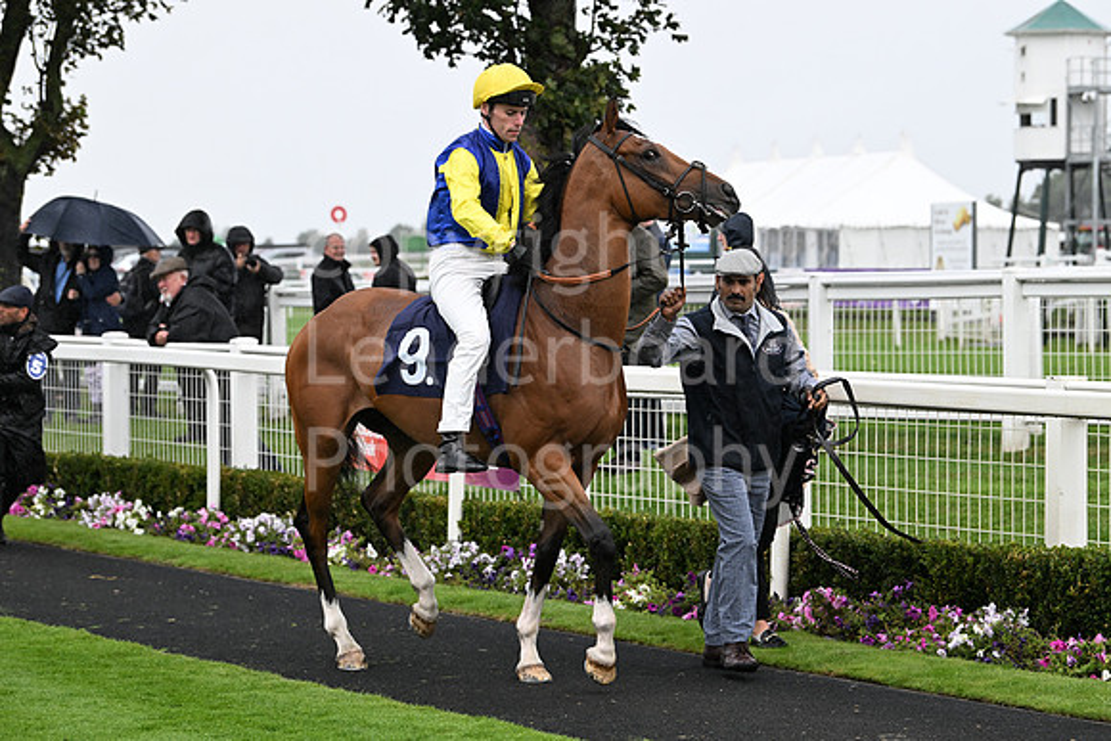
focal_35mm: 102
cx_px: 556
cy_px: 370
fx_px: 3148
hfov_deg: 20.0
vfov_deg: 13.4
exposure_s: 1/4000
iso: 1600
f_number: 5
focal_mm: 102
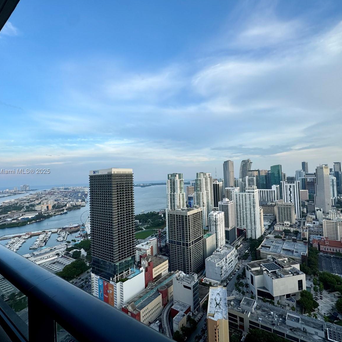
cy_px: 172
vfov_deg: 84.0
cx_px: 191
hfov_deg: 83.6
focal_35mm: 17
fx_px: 190
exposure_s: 1/435
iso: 40
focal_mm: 2.22
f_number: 2.2
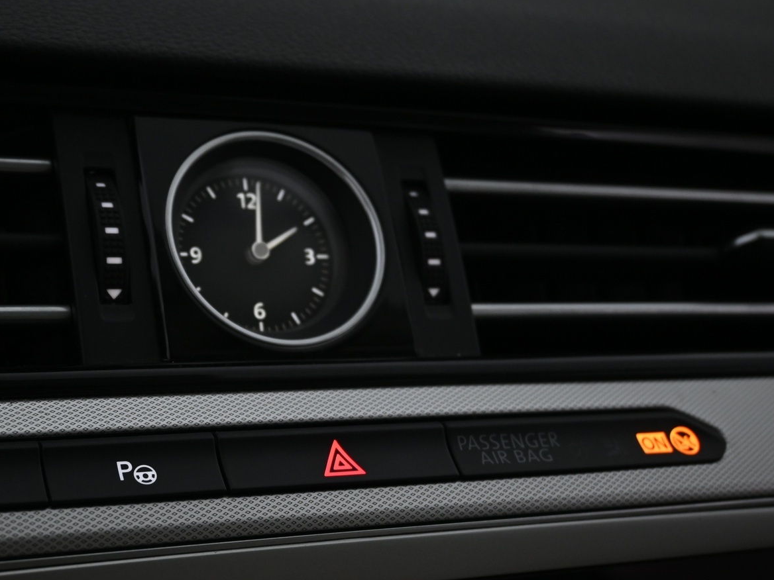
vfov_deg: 24.4
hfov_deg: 31.9
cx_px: 260
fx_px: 1342
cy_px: 356
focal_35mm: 60
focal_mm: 30
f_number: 4.8
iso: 800
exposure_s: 1/50
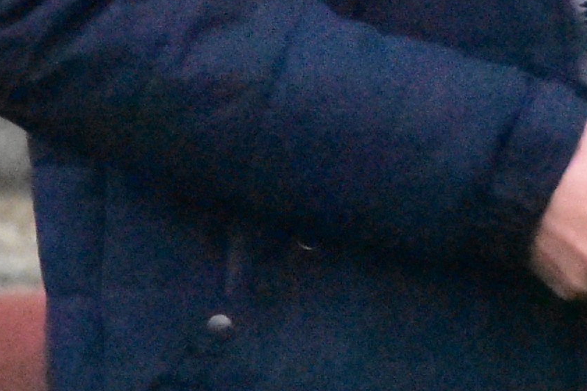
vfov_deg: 0.9
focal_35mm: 1495
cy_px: -232
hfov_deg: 1.4
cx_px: 699
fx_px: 24375
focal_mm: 140
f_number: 13
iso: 20000
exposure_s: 1/3200
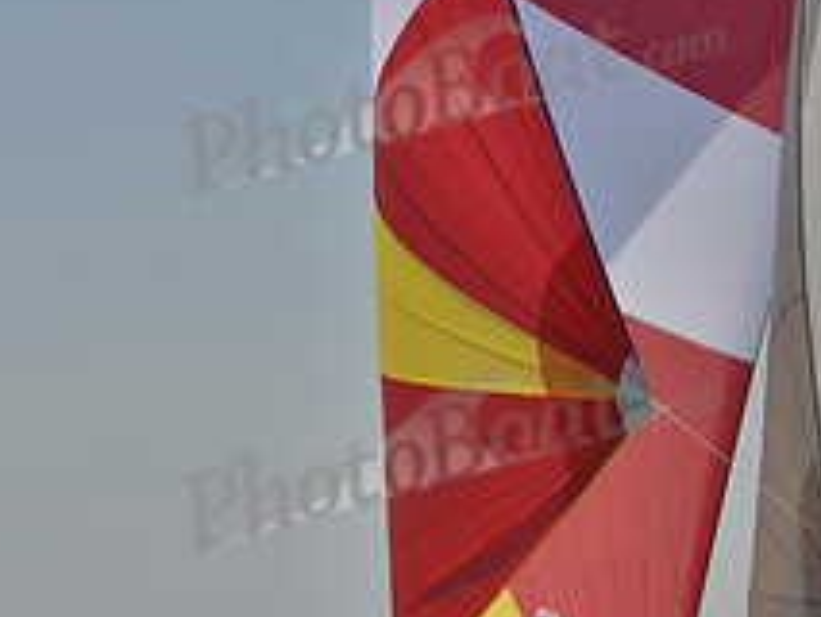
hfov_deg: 10.7
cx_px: 929
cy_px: 596
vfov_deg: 8.1
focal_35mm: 183
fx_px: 4343
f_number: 8
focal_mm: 70
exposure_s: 1/1250
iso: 200
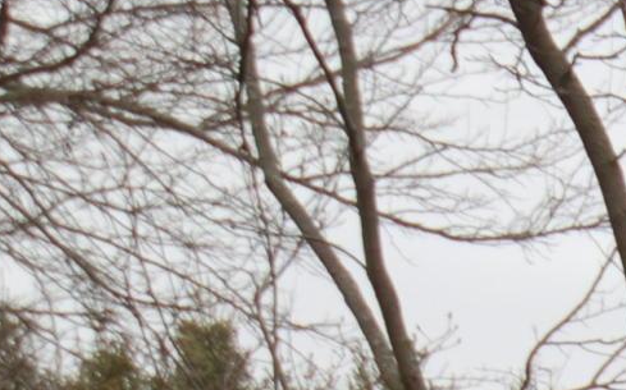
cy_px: 1265
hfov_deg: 9.6
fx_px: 3206
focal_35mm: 188
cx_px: 1622
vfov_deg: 6.3
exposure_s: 1/125
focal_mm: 20
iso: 100
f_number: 5.6
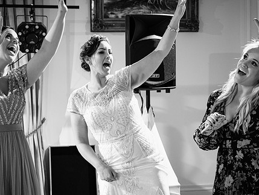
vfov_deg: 19.9
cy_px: 111
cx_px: 123
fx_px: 554
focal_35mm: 74
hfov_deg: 26.3
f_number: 2.8
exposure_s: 1/200
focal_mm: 33.2
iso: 500
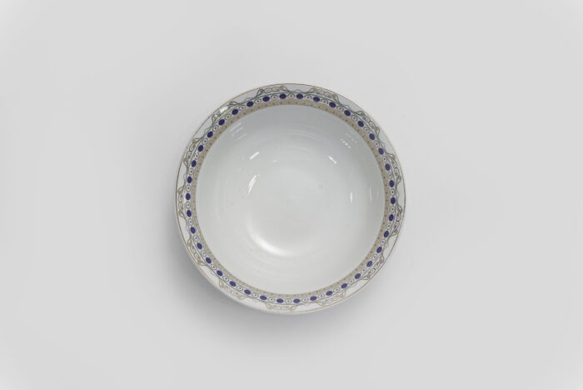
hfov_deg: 28.8
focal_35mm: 70
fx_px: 1135
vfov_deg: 19.5
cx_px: 292
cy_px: 195
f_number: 13
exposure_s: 1/100
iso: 3200
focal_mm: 70
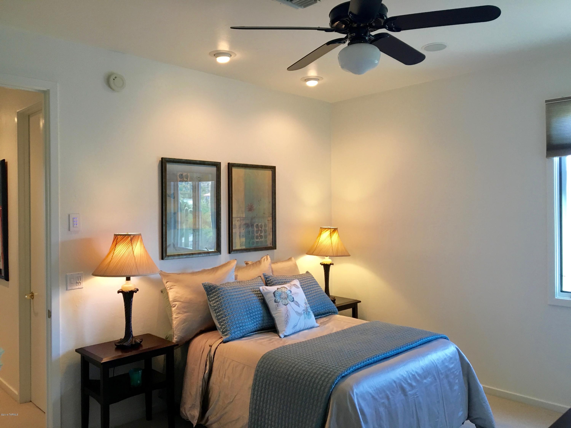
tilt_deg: +0.2
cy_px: 214
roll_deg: +1.5
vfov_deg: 48.2
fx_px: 478
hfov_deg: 61.7
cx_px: 286
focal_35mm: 29
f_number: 2.2
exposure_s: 1/30
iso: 40
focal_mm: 4.15
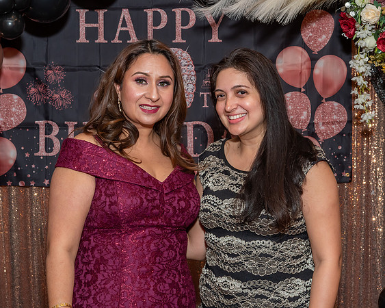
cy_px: 148
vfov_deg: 20.8
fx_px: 837
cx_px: 195
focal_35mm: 73
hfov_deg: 25.9
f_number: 9
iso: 500
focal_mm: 40
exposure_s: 1/250
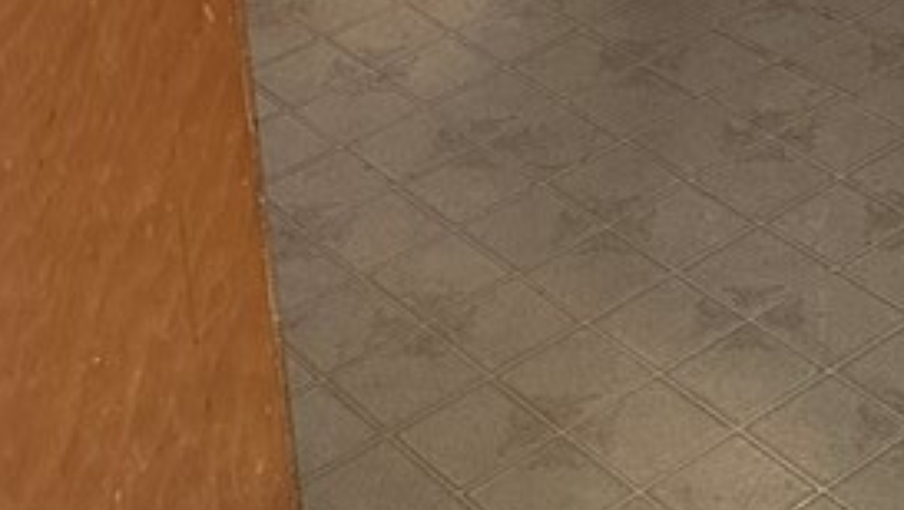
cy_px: -848
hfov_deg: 21.5
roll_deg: +3.4
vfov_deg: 10.2
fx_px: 2351
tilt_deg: -8.2
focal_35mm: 98
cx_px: 705
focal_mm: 6.86
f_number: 1.78
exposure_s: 1/60
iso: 250
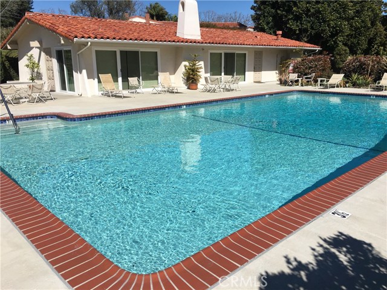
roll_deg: +0.7
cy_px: 145
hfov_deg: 61.7
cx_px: 194
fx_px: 324
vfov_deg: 48.2
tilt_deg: -12.9
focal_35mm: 29
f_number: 2.2
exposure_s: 1/3344
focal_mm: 4.15
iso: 25
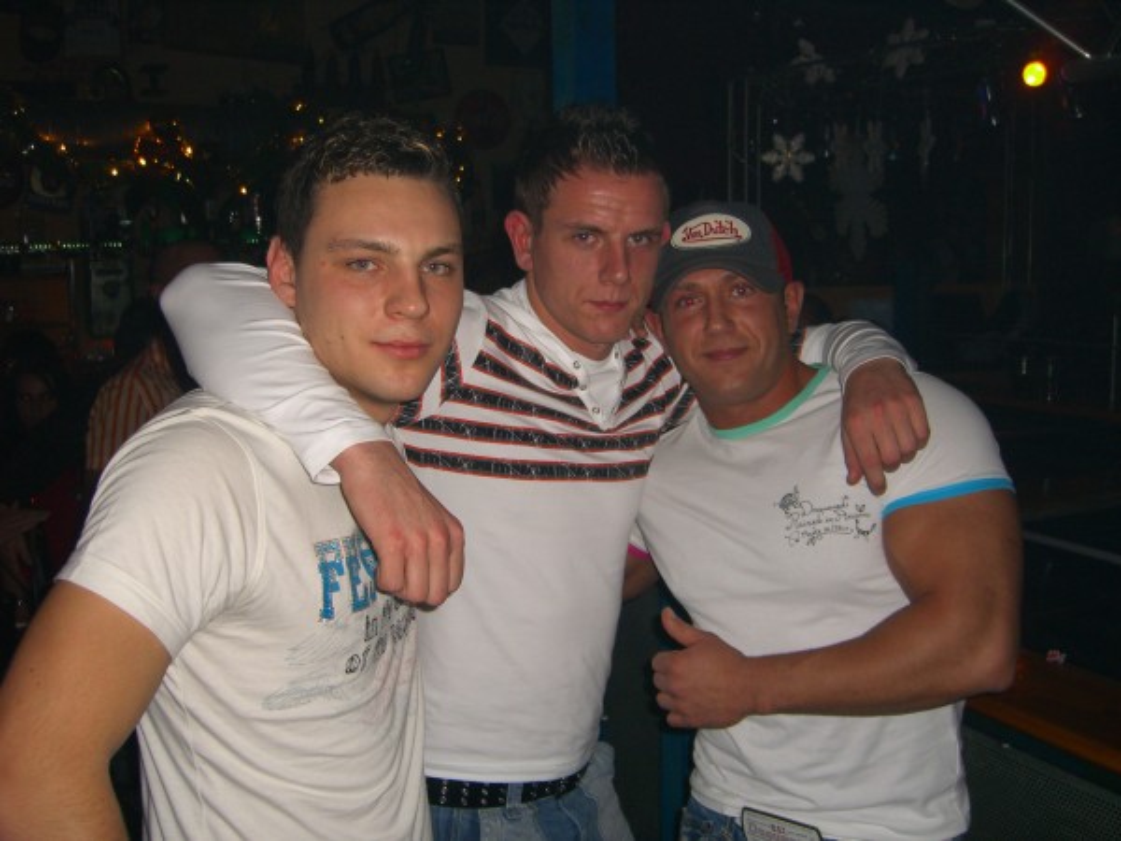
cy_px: 420
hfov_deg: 49.0
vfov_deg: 37.7
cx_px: 560
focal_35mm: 38
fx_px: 1231
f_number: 2.8
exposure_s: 1/60
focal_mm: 7.9
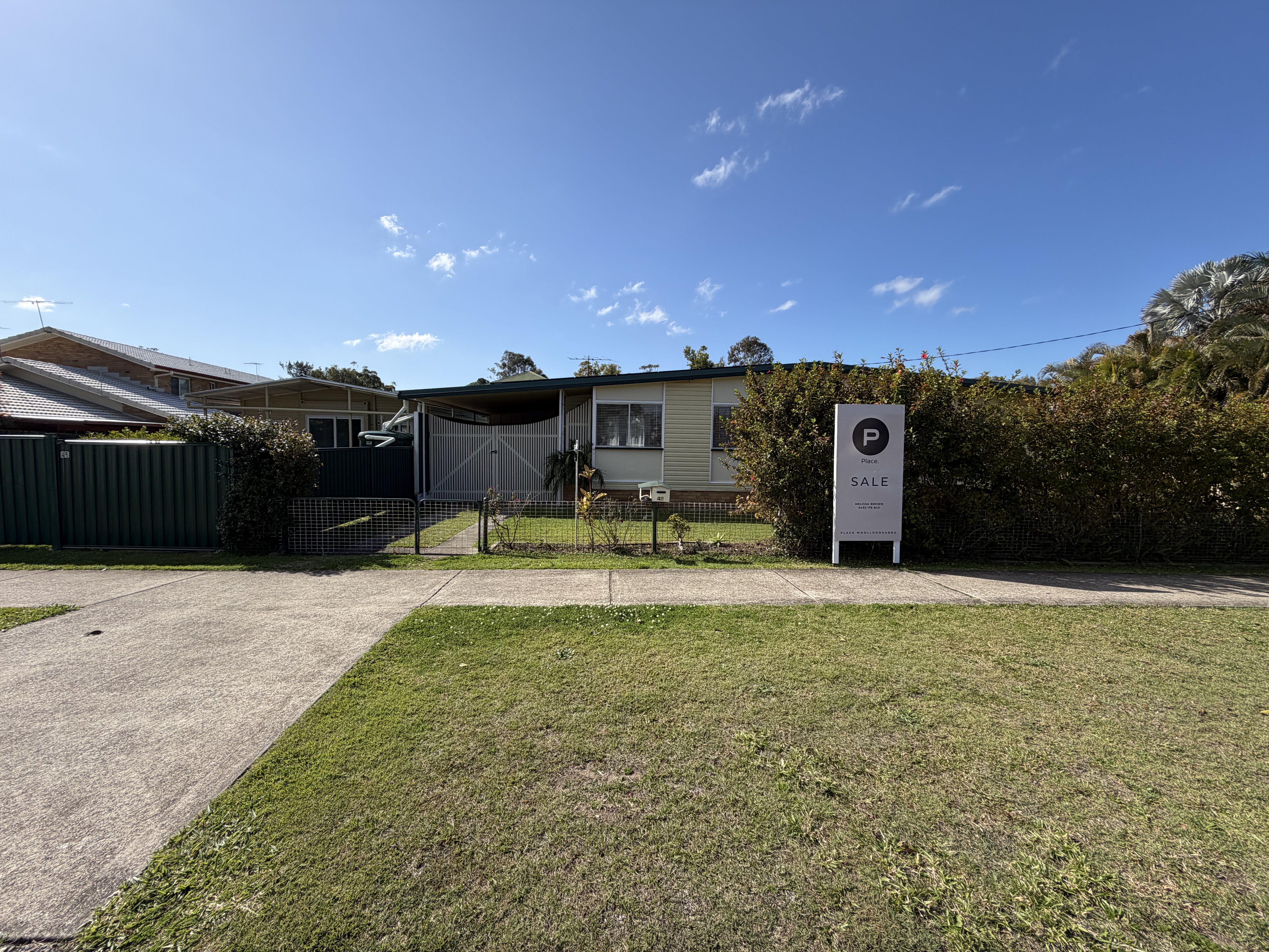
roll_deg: -1.2
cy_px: 476
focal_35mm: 14
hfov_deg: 102.1
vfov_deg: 85.7
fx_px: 513
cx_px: 634
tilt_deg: -4.2
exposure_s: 1/955
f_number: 2.2
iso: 20
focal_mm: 2.22
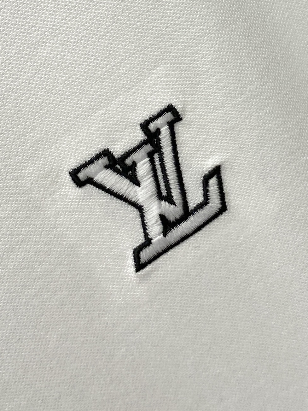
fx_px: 309
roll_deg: +35.4
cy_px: 206
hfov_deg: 53.1
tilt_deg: -13.6
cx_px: 154
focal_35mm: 26
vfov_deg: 67.3
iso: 50
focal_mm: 4.25
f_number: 1.8
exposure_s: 1/122
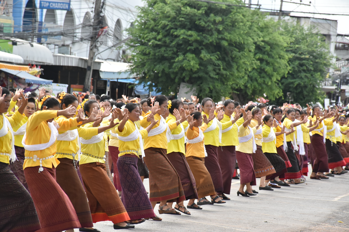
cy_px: 116
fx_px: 1890
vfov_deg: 7.0
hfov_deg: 10.5
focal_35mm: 195
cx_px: 174
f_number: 8
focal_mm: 130
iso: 800
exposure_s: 1/1000
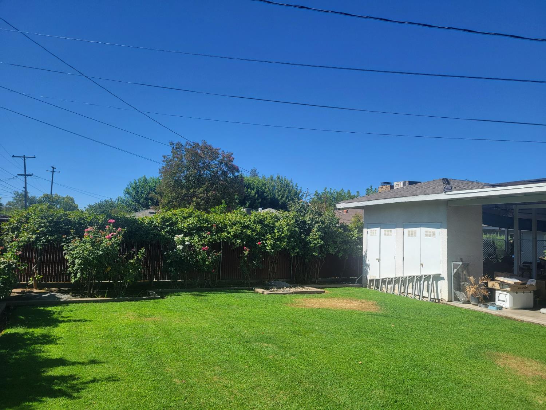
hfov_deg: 67.3
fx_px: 410
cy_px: 205
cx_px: 273
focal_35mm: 26
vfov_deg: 53.1
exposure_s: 1/2157
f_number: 1.8
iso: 40
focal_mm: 5.4
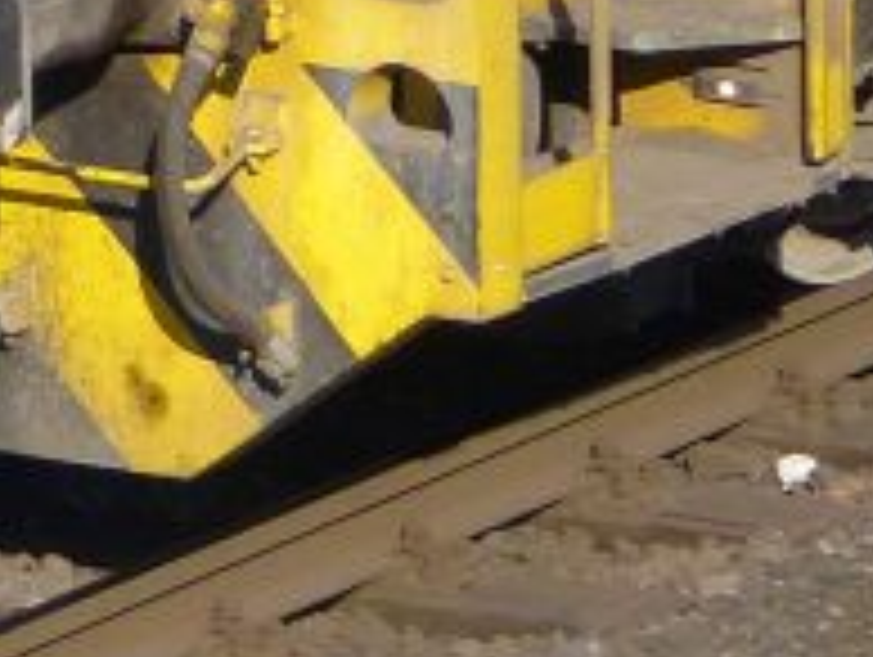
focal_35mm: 970
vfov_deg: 1.5
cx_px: 747
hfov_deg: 2.0
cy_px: -1130
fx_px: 24493
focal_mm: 28.3
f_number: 4
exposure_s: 1/640
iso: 100
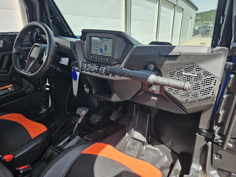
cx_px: 118
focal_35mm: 23
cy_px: 88
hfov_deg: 73.9
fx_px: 157
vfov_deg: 58.9
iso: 25
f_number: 1.8
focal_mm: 5.4
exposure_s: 1/294
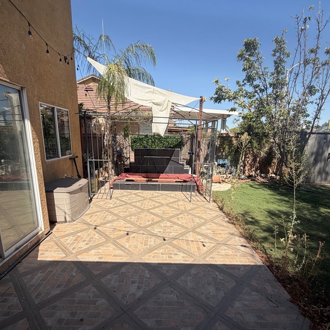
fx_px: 205
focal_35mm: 19
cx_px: 165
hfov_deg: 77.7
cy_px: 184
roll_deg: -2.5
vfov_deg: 77.4
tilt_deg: -10.7
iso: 32
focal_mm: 2.22
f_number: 2.2
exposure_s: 1/770
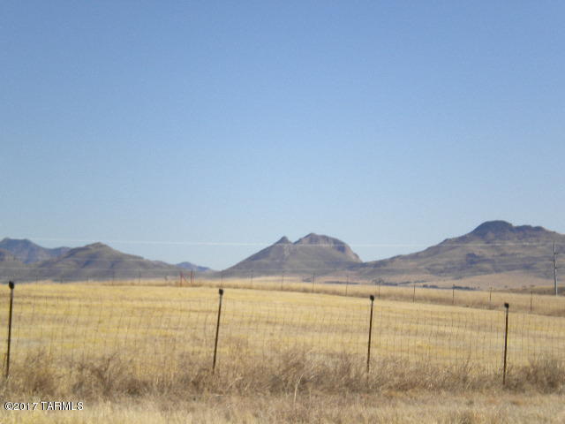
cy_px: 212
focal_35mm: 96
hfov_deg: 20.4
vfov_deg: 15.4
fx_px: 1567
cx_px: 282
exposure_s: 1/317
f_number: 8
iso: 80
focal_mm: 17.3
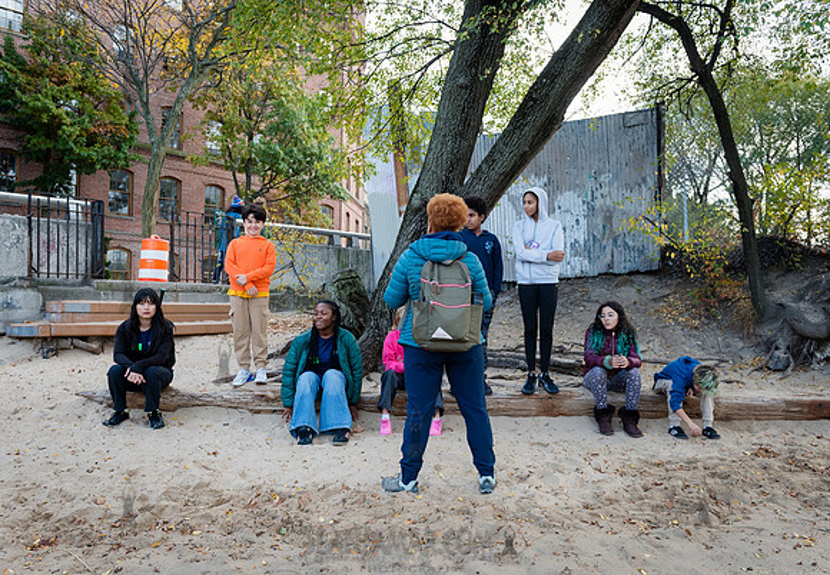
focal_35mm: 32
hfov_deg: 58.5
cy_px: 288
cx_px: 433
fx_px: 741
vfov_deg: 42.5
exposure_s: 1/200
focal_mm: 29
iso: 800
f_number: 4.5
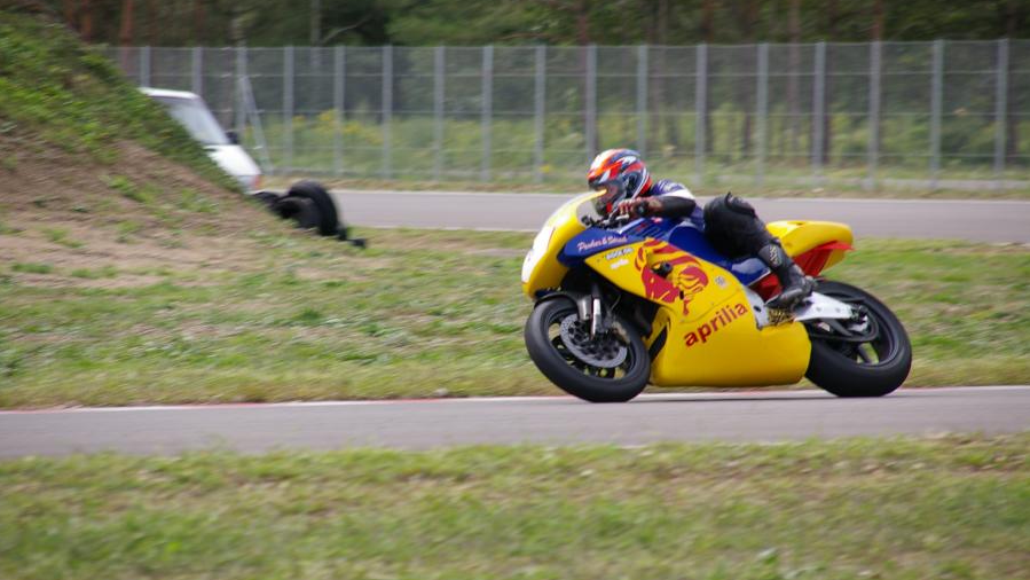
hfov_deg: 6.9
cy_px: 281
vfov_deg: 3.9
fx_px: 8604
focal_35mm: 315
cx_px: 516
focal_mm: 200
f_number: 8
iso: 200
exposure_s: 1/350
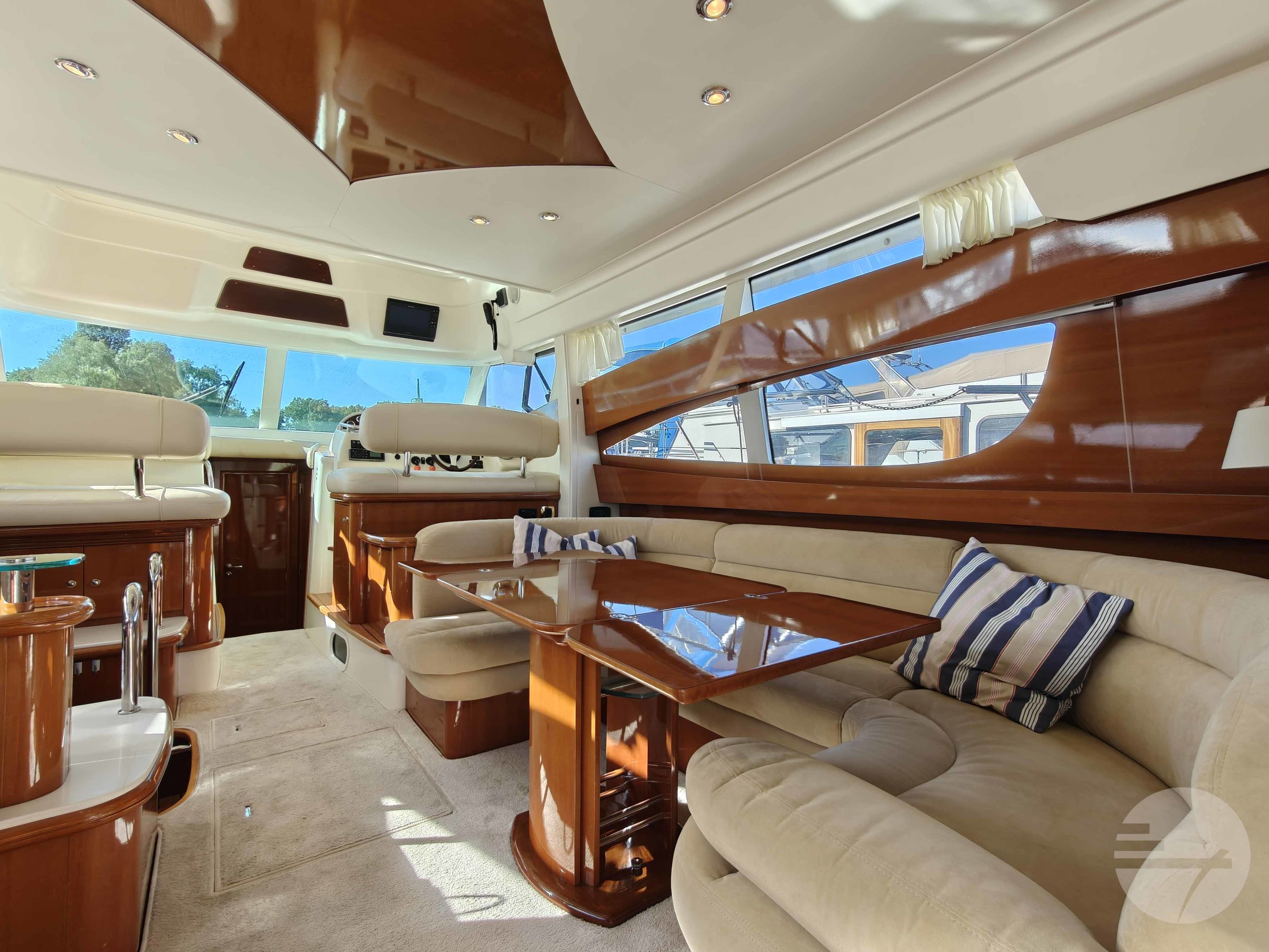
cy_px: 476
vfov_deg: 81.7
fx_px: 550
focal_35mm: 15
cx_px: 634
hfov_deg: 98.2
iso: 160
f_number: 2
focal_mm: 2.3
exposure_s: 1/156
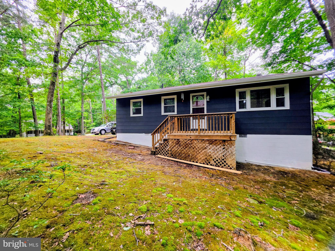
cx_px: 168
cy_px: 126
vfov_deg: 89.9
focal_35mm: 13
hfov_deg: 106.2
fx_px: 126
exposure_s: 1/289
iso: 40
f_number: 1.9
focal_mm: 2.2
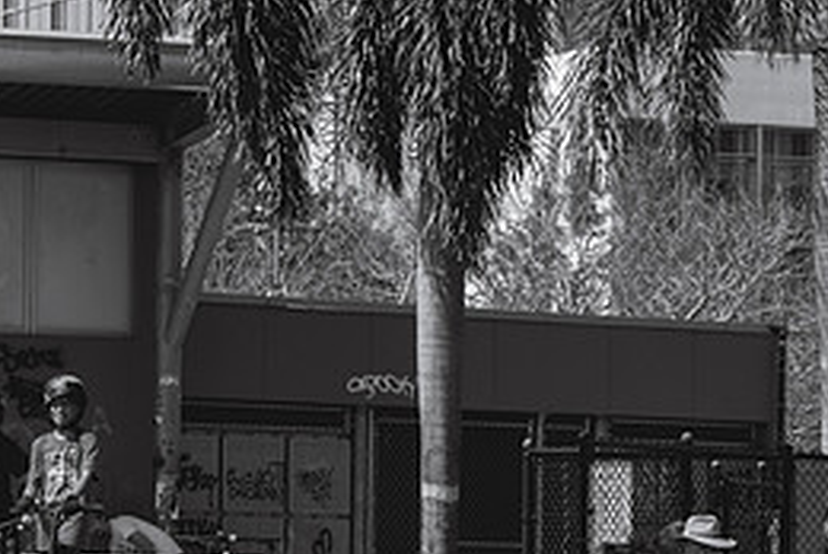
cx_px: 287
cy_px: 552
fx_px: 5388
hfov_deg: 8.8
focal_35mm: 234
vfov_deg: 5.9
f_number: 7.1
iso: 200
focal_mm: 70
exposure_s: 1/800
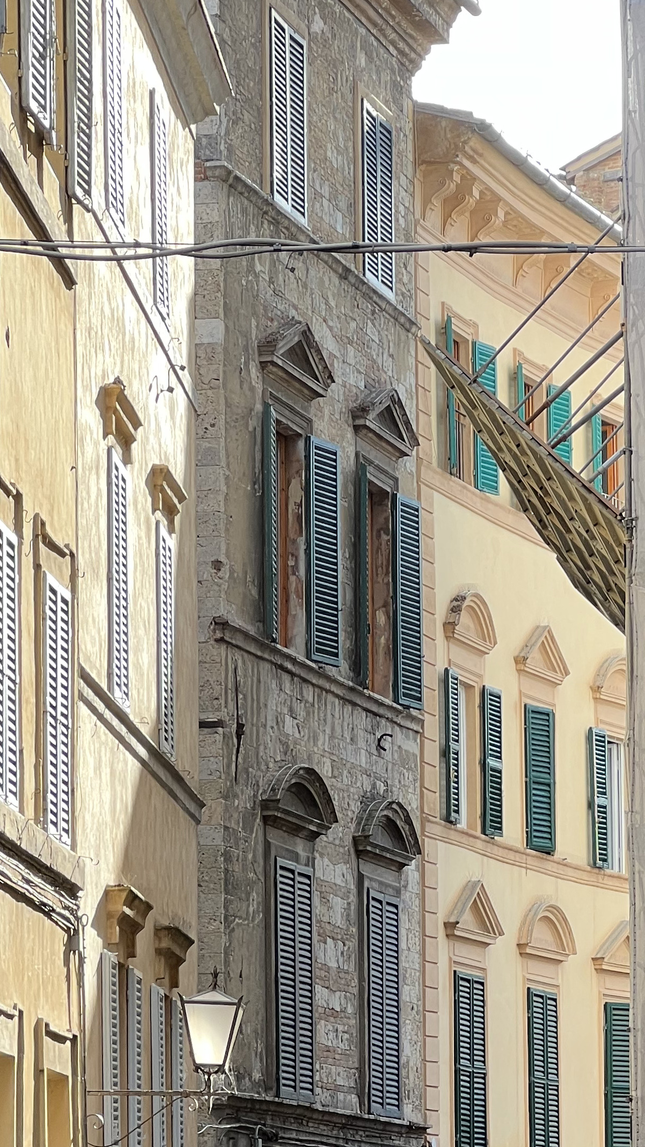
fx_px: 4774
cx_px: 395
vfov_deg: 13.6
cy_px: 1016
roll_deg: +0.8
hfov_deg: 7.7
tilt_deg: +3.2
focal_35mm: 157
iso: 40
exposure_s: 1/122
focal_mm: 9
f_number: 2.8
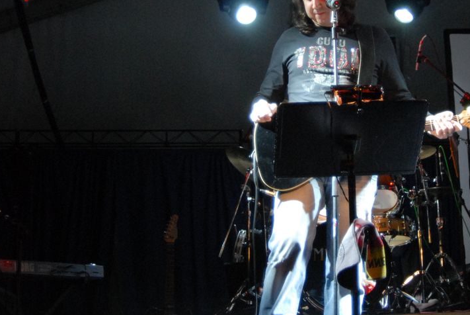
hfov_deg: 24.9
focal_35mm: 81
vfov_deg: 16.8
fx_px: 1059
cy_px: 96
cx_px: 298
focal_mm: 24
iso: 800
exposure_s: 1/40
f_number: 3.5
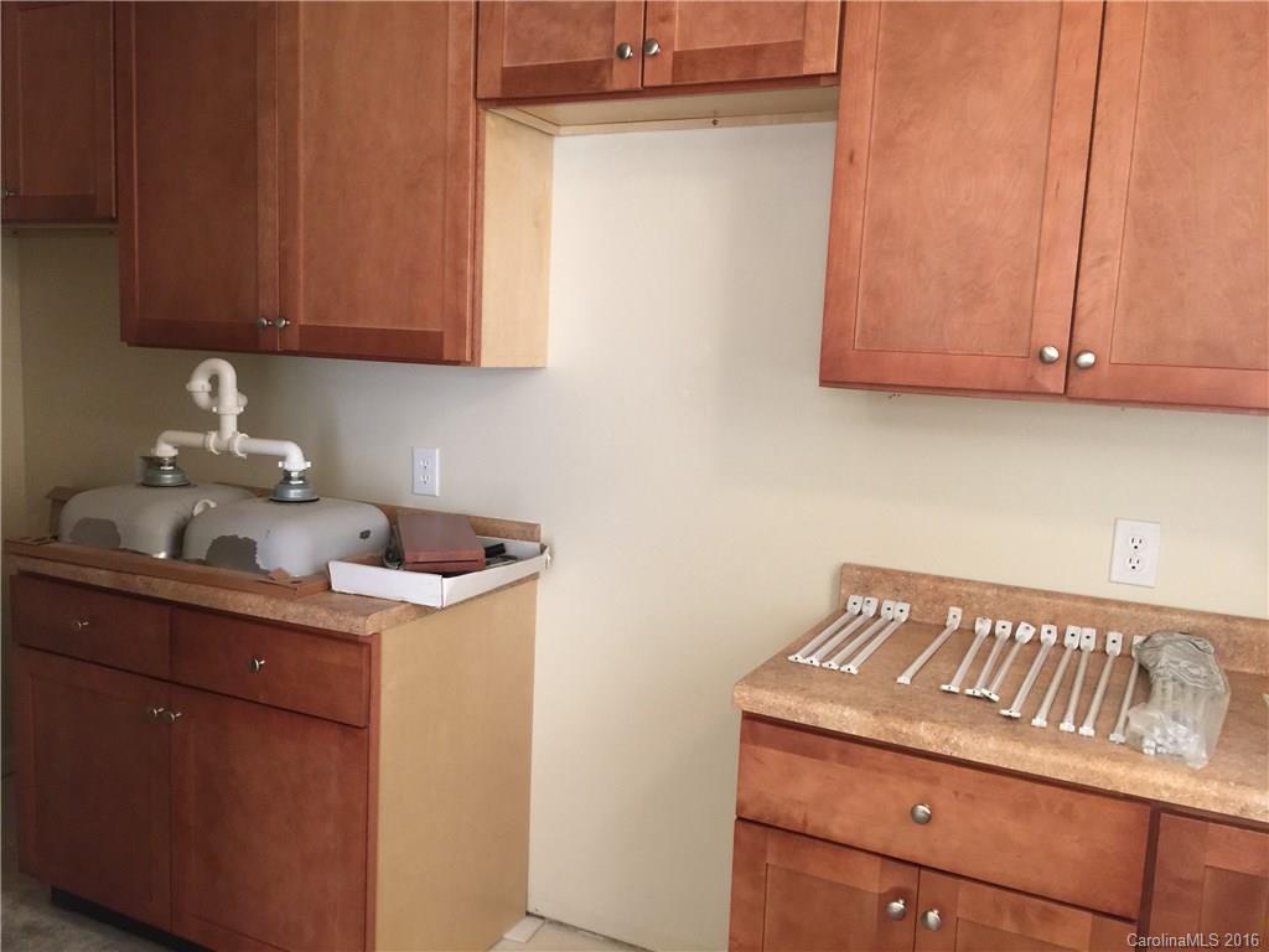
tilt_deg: -7.6
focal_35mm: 29
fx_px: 1063
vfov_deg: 48.2
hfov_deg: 61.7
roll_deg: -4.1
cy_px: 476
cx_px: 634
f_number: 2.2
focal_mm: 4.15
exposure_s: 1/15
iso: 100
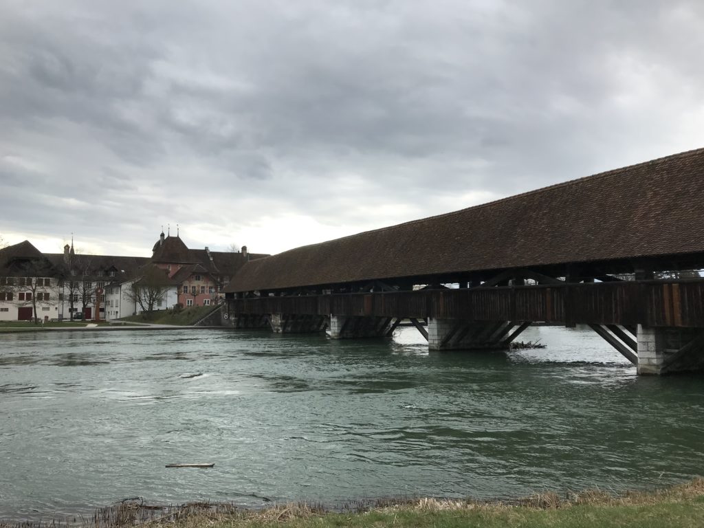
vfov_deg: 49.7
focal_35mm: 28
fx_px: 569
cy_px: 264
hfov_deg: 63.4
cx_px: 352
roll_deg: -0.5
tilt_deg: +6.0
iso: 20
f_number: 1.8
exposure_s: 1/1168
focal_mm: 3.99
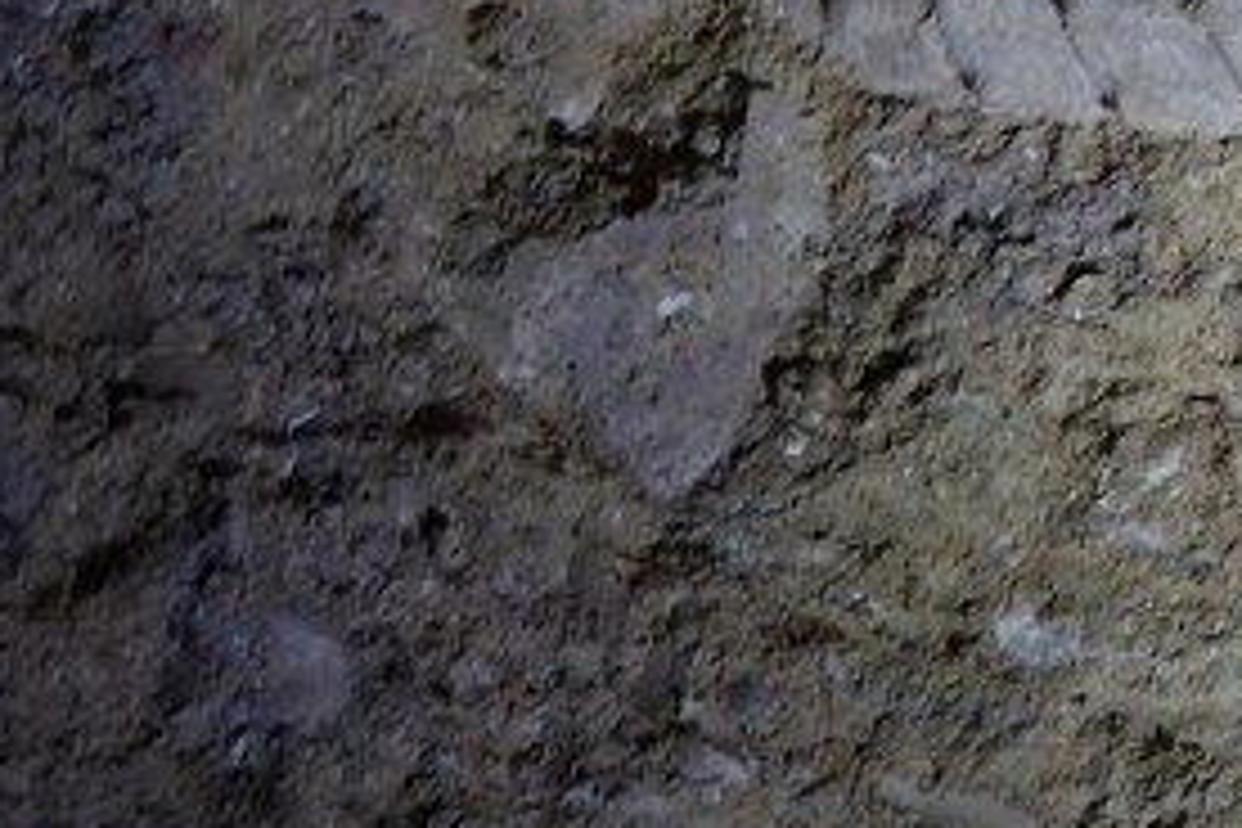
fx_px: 4899
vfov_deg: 9.6
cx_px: 2354
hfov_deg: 12.9
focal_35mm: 142
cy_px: 14
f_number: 2.8
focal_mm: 12.56
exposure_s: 1/40
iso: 125
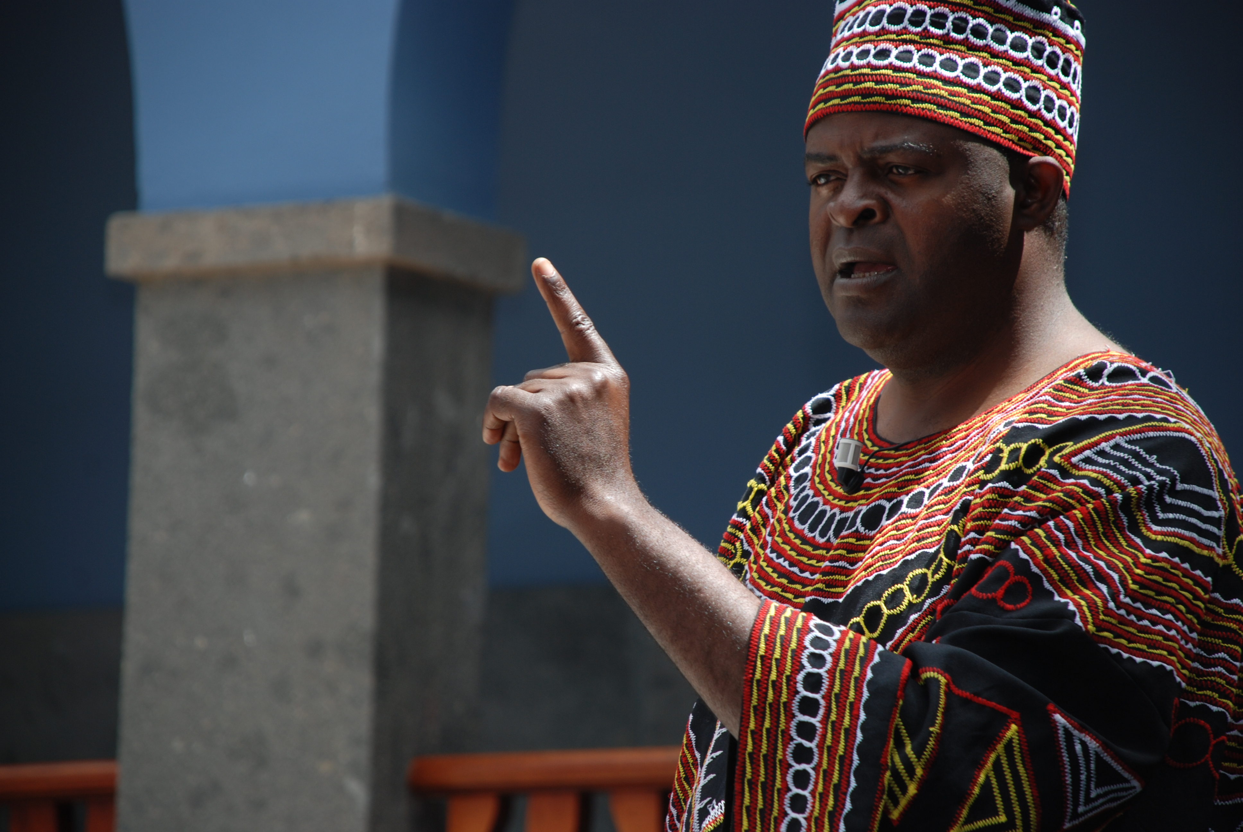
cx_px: 622
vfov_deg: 6.8
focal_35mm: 202
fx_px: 7000
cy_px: 416
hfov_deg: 10.1
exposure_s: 1/125
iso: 100
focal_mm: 135
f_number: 5.6
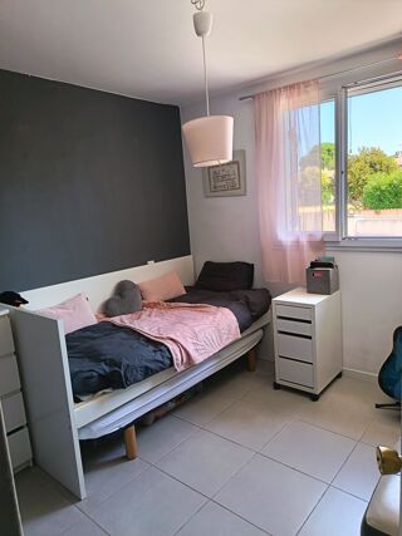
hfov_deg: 56.8
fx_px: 372
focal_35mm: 24
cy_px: 268
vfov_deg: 71.6
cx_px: 201
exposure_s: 1/50
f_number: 1.75
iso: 495
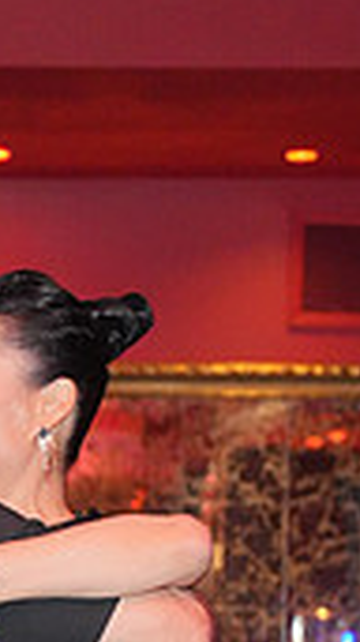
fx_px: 3025
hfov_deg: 6.7
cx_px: -223
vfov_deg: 11.6
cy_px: 984
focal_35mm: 178
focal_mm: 50
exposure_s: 1/200
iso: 4000
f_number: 4
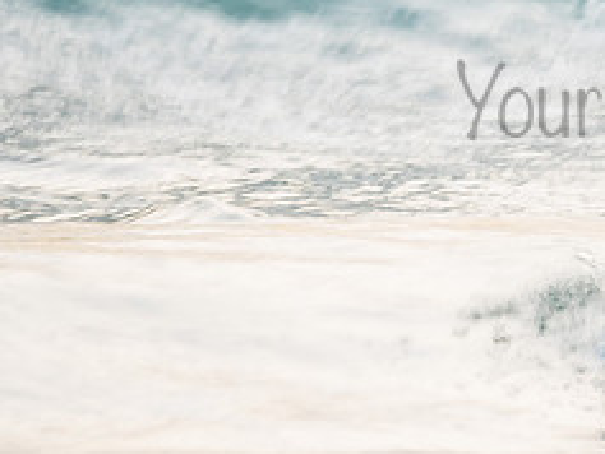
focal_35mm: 1428
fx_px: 24970
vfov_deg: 1.0
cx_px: 834
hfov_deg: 1.4
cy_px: 100
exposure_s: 1/20
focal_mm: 500
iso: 31
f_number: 16
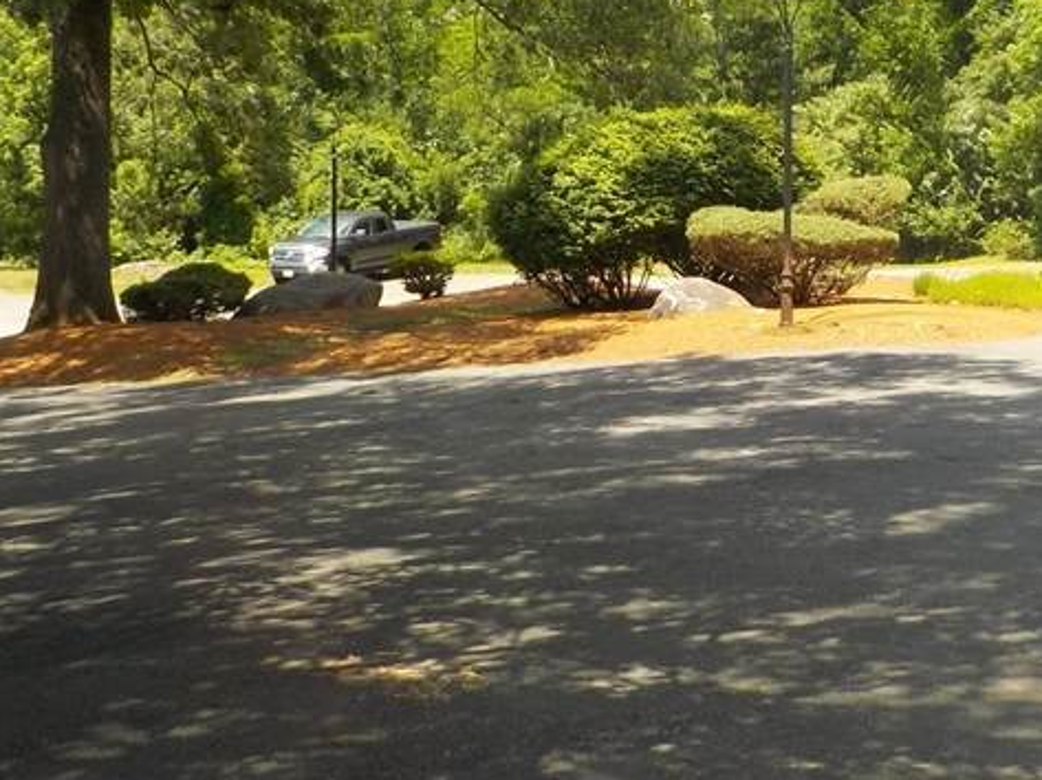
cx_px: 771
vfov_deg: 22.4
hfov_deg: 29.4
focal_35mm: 65
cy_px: 218
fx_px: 1955
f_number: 3.3
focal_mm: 4.1
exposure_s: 1/500
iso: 125
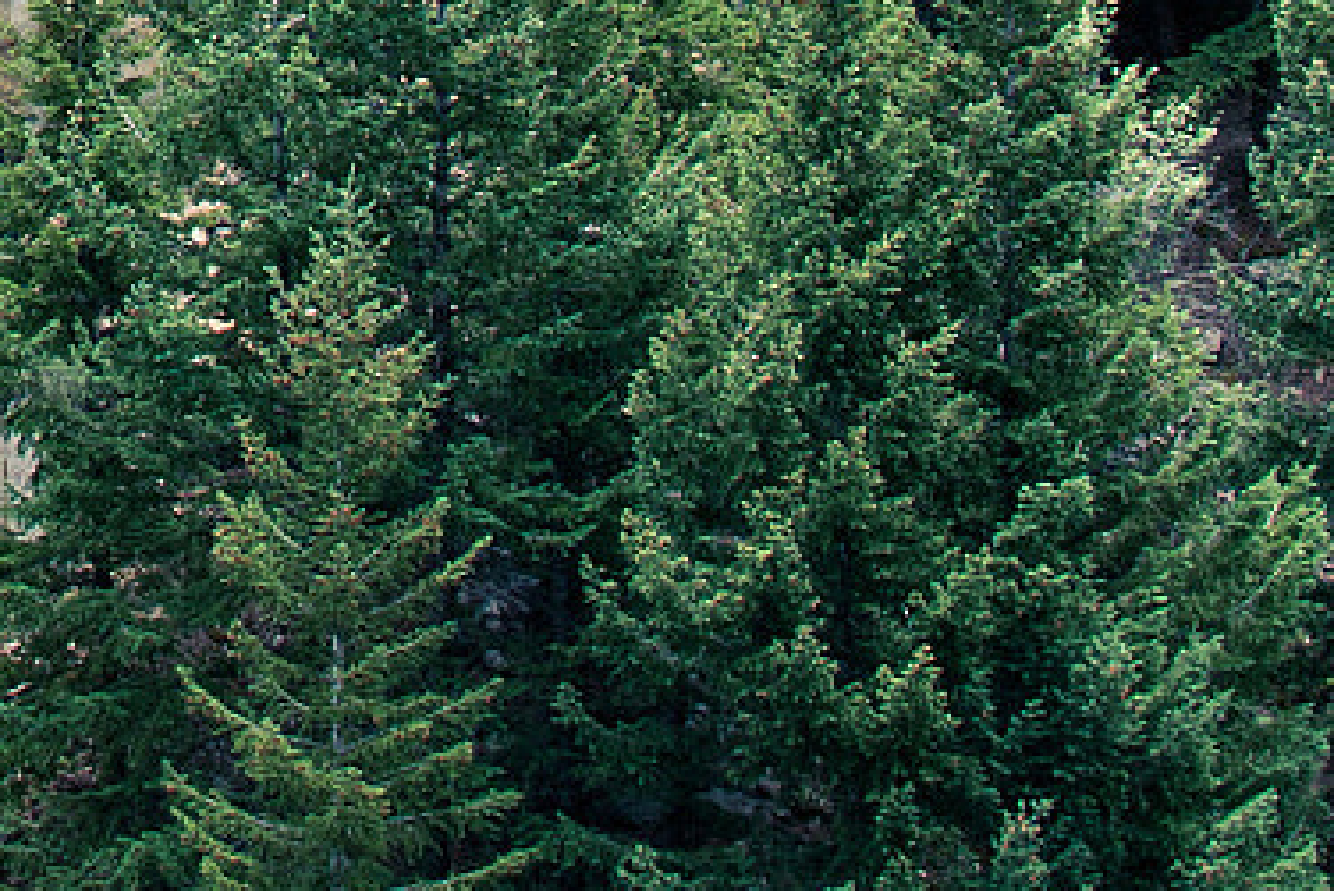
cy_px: -983
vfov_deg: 6.0
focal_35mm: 223
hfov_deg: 9.0
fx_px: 8271
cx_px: -564
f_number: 4
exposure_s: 1/320
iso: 100
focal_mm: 35
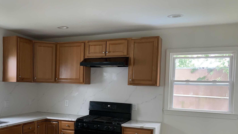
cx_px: 68
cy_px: 97
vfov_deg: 28.7
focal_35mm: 41
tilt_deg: -3.0
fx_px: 259
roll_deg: -0.8
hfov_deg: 48.0
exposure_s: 1/64
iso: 100
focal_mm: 4.25
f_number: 1.8
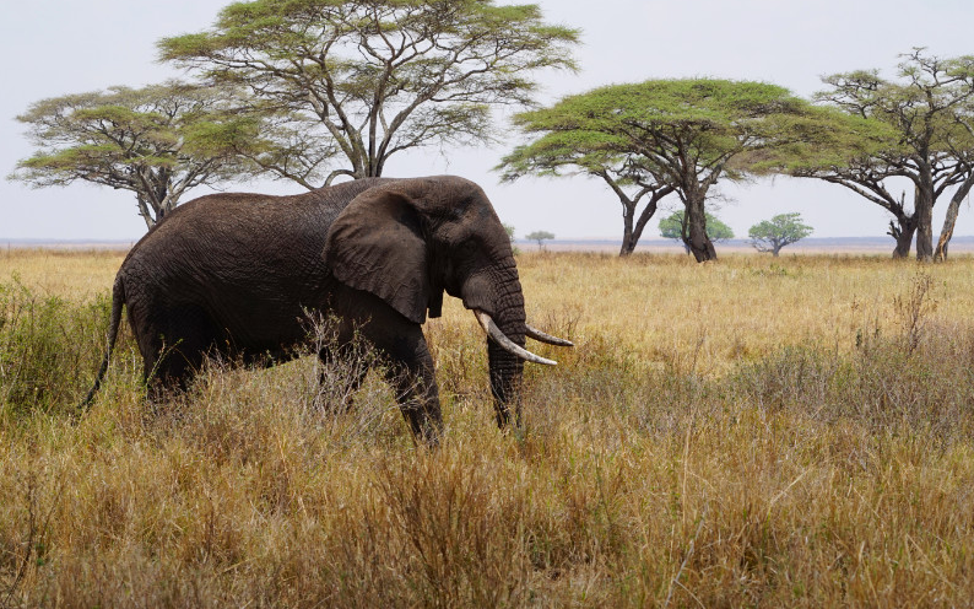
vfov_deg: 8.5
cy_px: 289
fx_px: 4087
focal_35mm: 154
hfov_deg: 13.6
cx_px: 486
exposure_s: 1/200
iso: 100
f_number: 9
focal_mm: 100
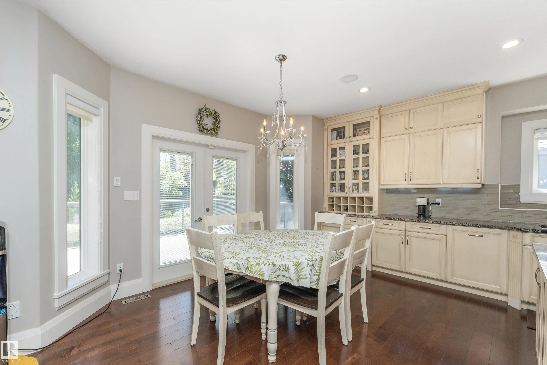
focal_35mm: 15
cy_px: 182
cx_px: 274
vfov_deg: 76.2
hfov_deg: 99.3
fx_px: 232
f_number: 6.3
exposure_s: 1/160
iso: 500
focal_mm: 15.3
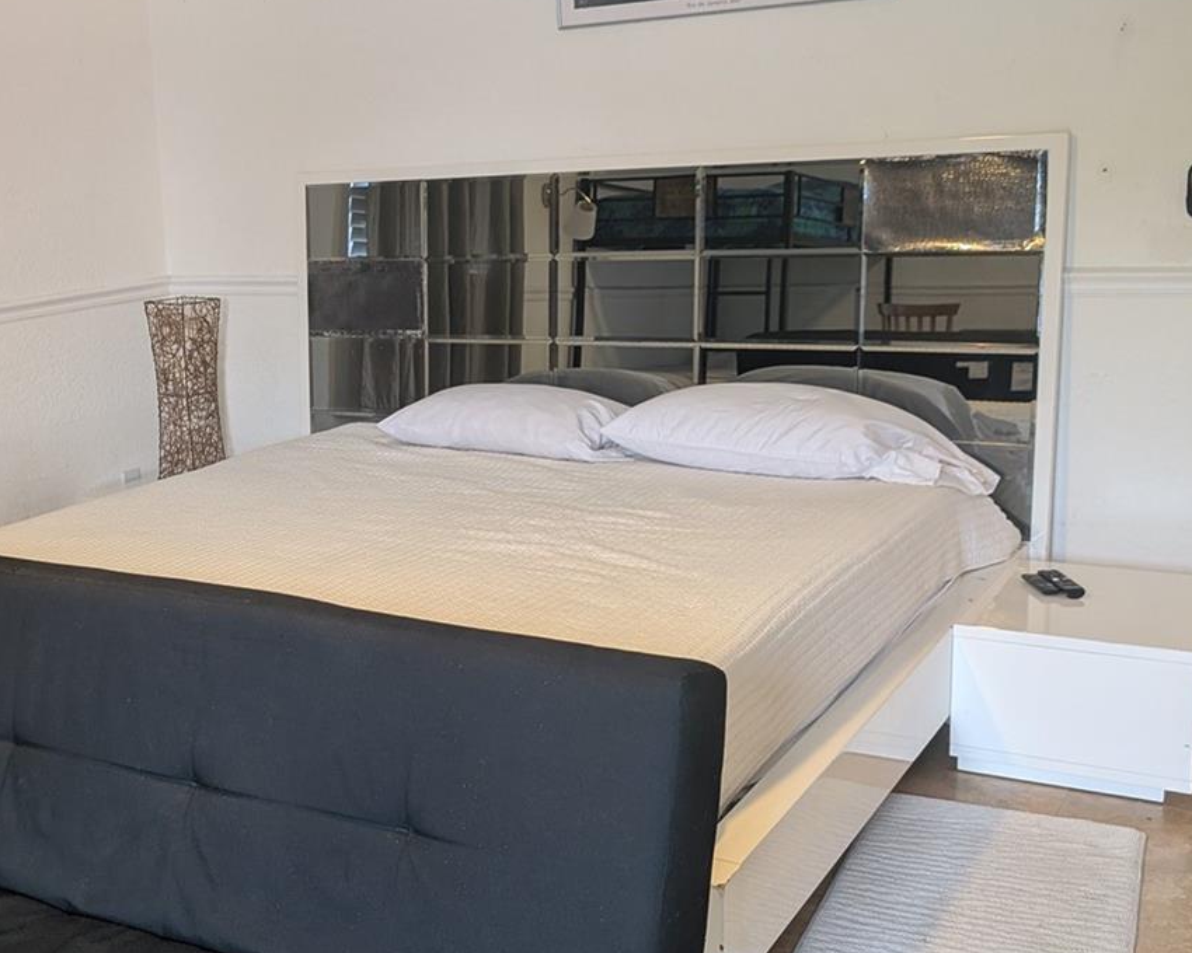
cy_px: 485
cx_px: 237
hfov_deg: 40.3
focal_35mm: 44
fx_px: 1552
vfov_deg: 34.1
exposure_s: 1/40
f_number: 1.68
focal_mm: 6.9
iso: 248
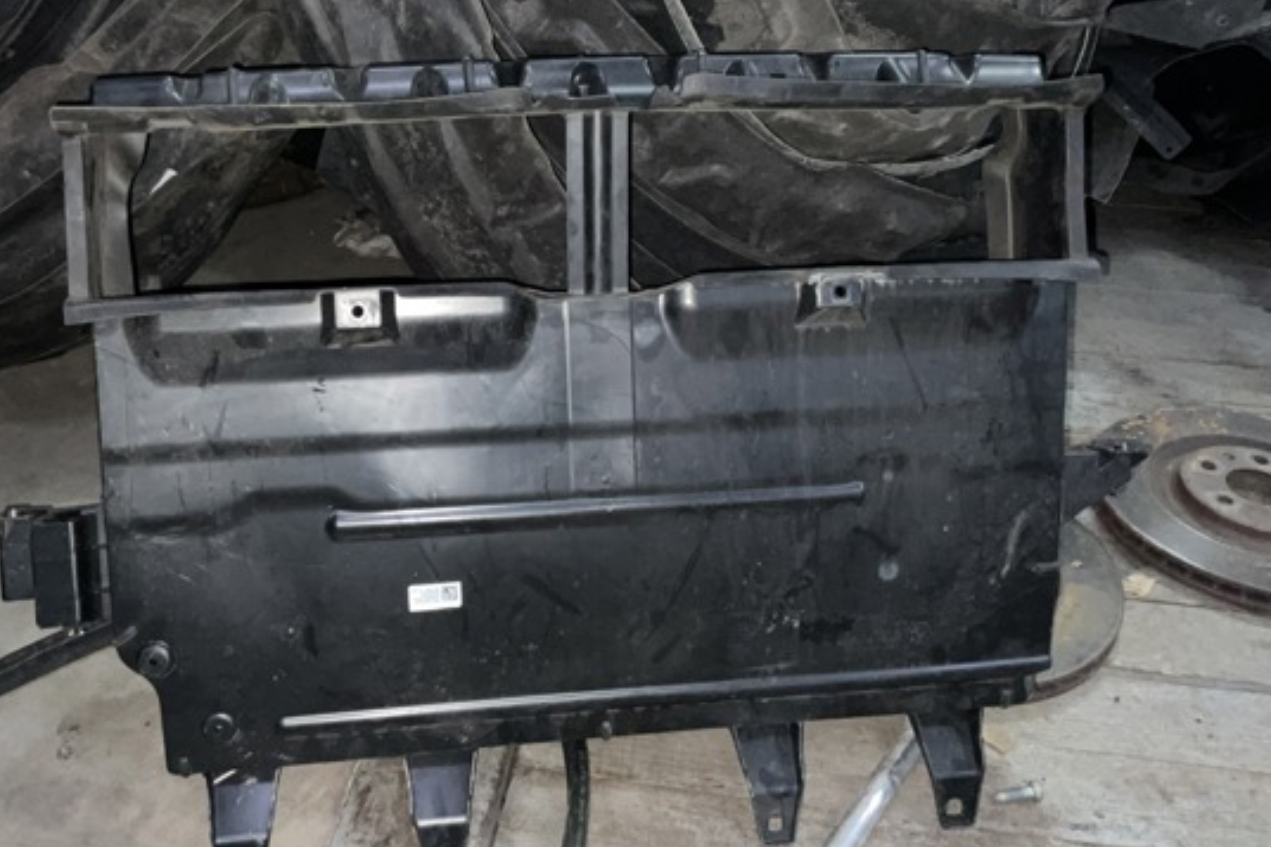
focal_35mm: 36
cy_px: 363
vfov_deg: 36.8
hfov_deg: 53.0
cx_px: 553
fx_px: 1271
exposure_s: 1/18
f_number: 1.8
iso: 125
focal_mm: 3
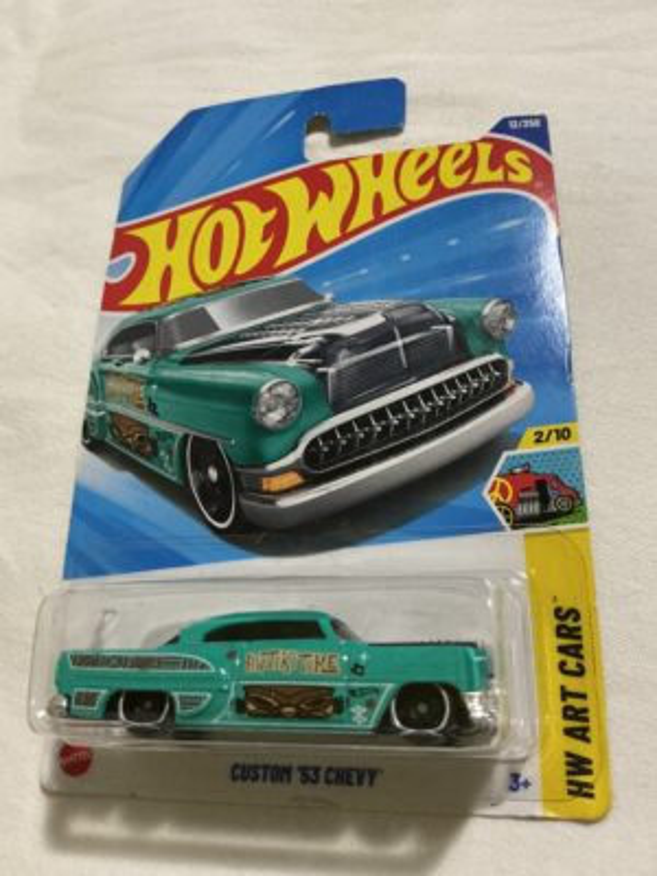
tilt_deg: -58.5
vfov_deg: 61.7
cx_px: 328
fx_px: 734
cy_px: 438
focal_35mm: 29
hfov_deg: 48.2
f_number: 1.8
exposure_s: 1/30
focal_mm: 3
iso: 320
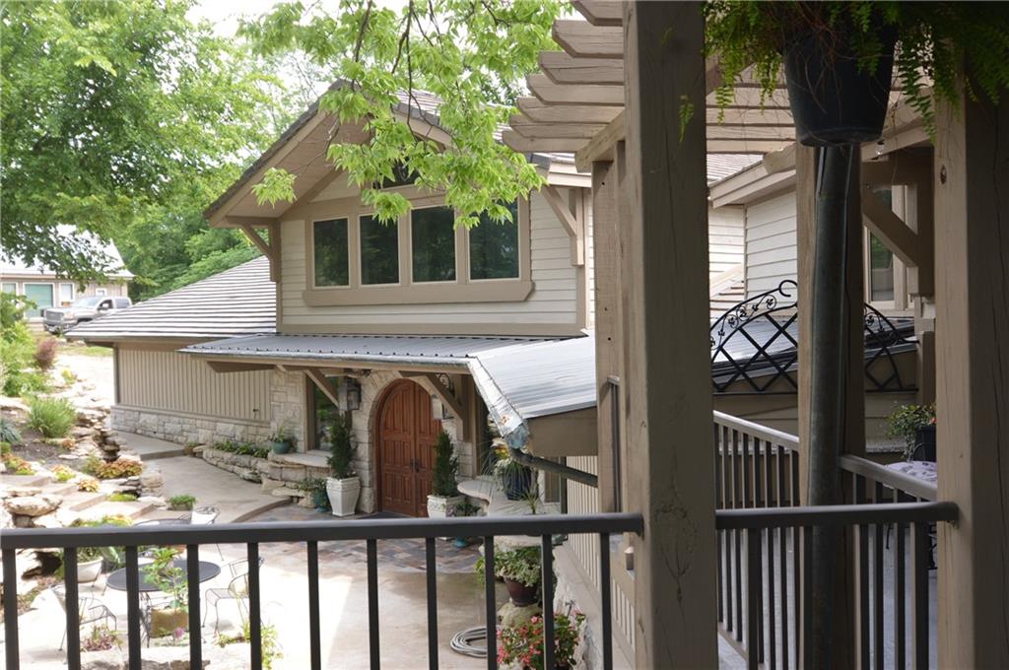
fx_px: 1008
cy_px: 335
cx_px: 504
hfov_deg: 53.2
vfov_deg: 36.8
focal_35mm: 36
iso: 140
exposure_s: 1/125
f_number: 5.6
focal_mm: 24
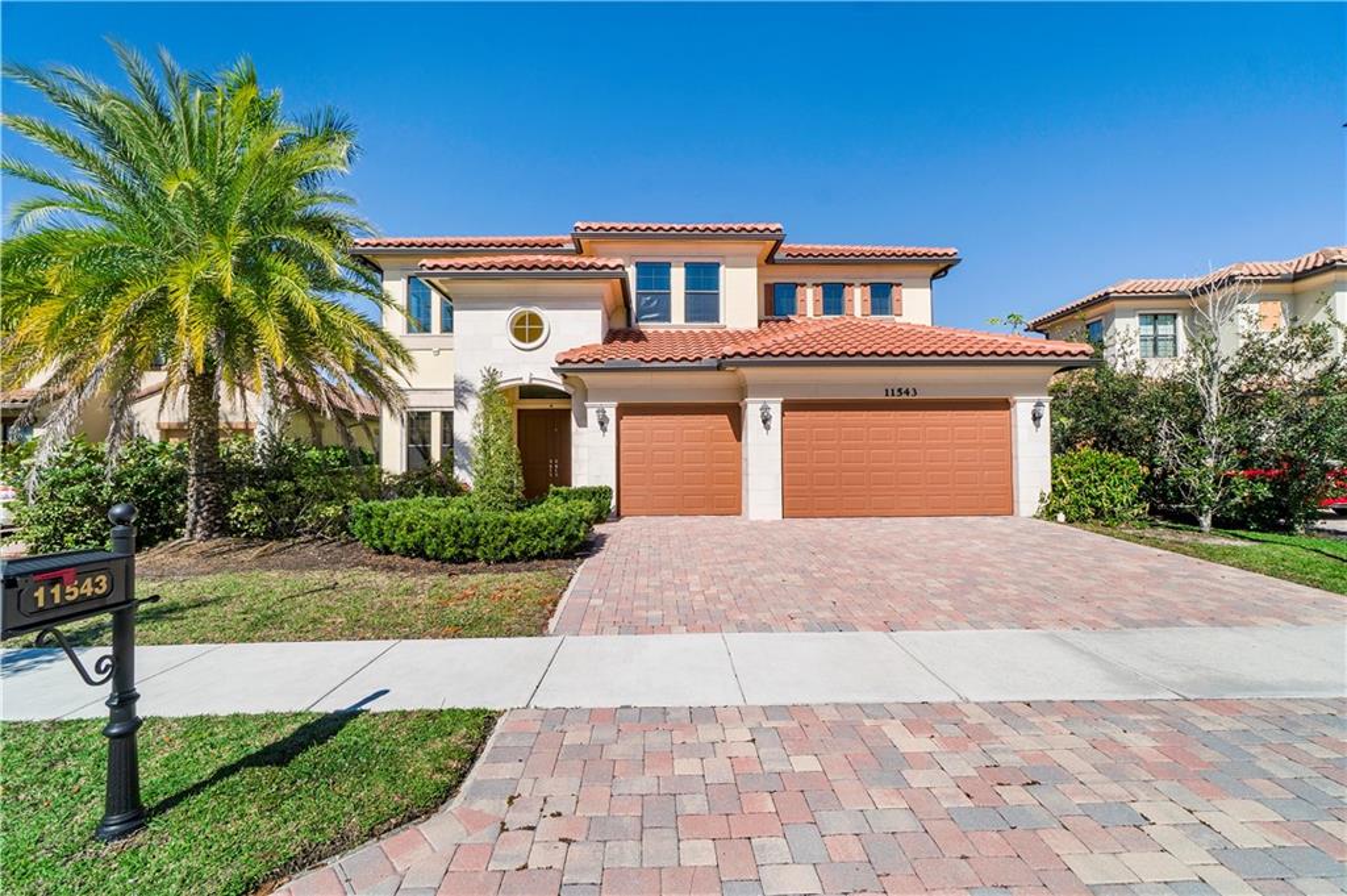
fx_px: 561
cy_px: 448
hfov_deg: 100.4
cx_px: 674
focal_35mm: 15
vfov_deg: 77.2
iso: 100
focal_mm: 10
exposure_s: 1/320
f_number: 11
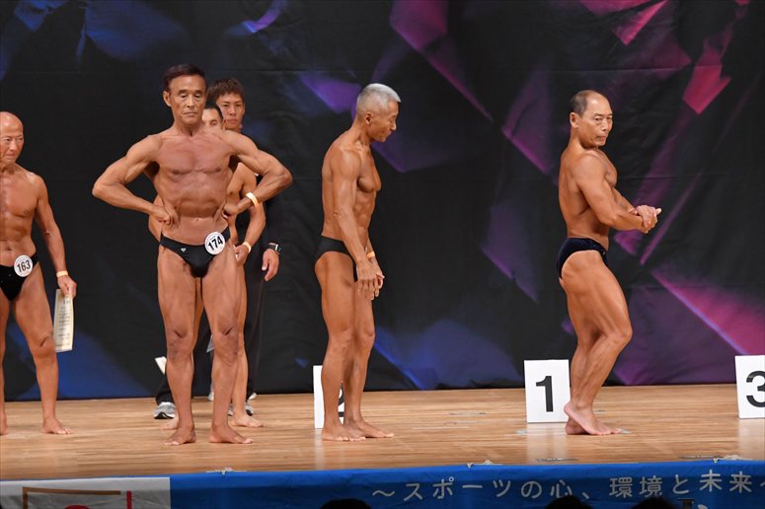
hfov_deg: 9.2
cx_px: 382
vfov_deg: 6.1
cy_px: 254
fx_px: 4779
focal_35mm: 225
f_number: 5.6
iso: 4500
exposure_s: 1/400
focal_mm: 150
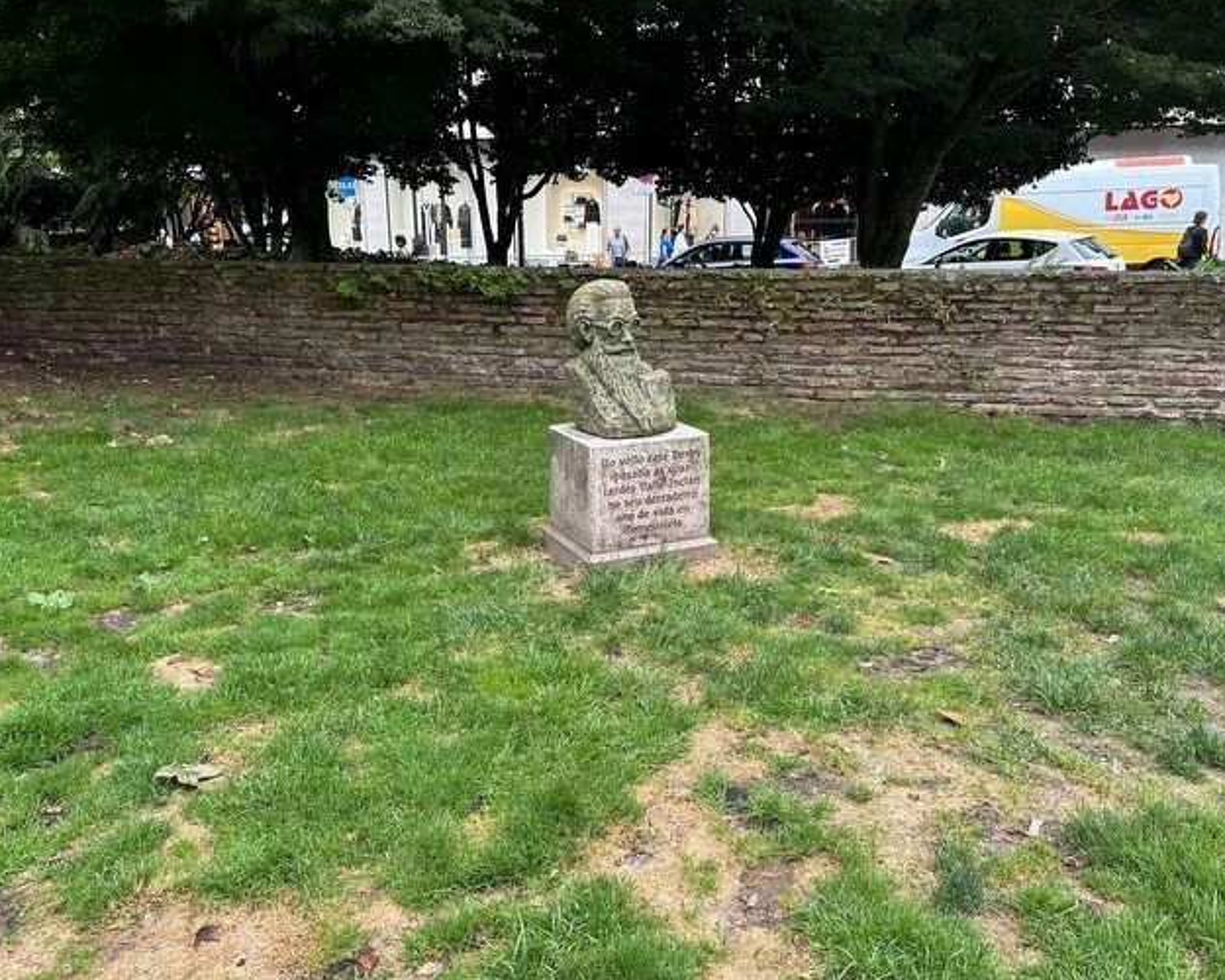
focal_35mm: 30
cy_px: 504
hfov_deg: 58.8
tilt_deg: -15.7
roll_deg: -0.8
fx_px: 1088
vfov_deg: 48.5
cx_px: 621
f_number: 1.78
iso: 80
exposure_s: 1/406
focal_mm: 6.86
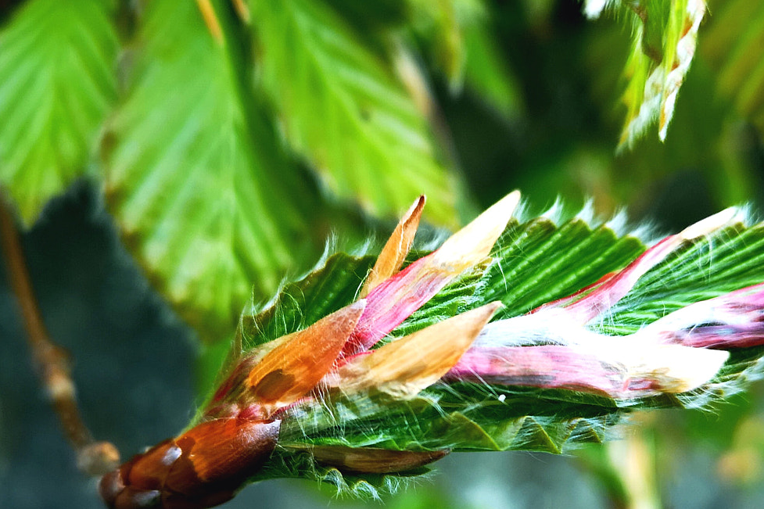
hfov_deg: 42.6
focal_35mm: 46
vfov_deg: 28.9
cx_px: 437
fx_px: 976
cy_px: 368
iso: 50
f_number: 1.8
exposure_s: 1/100
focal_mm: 3.95
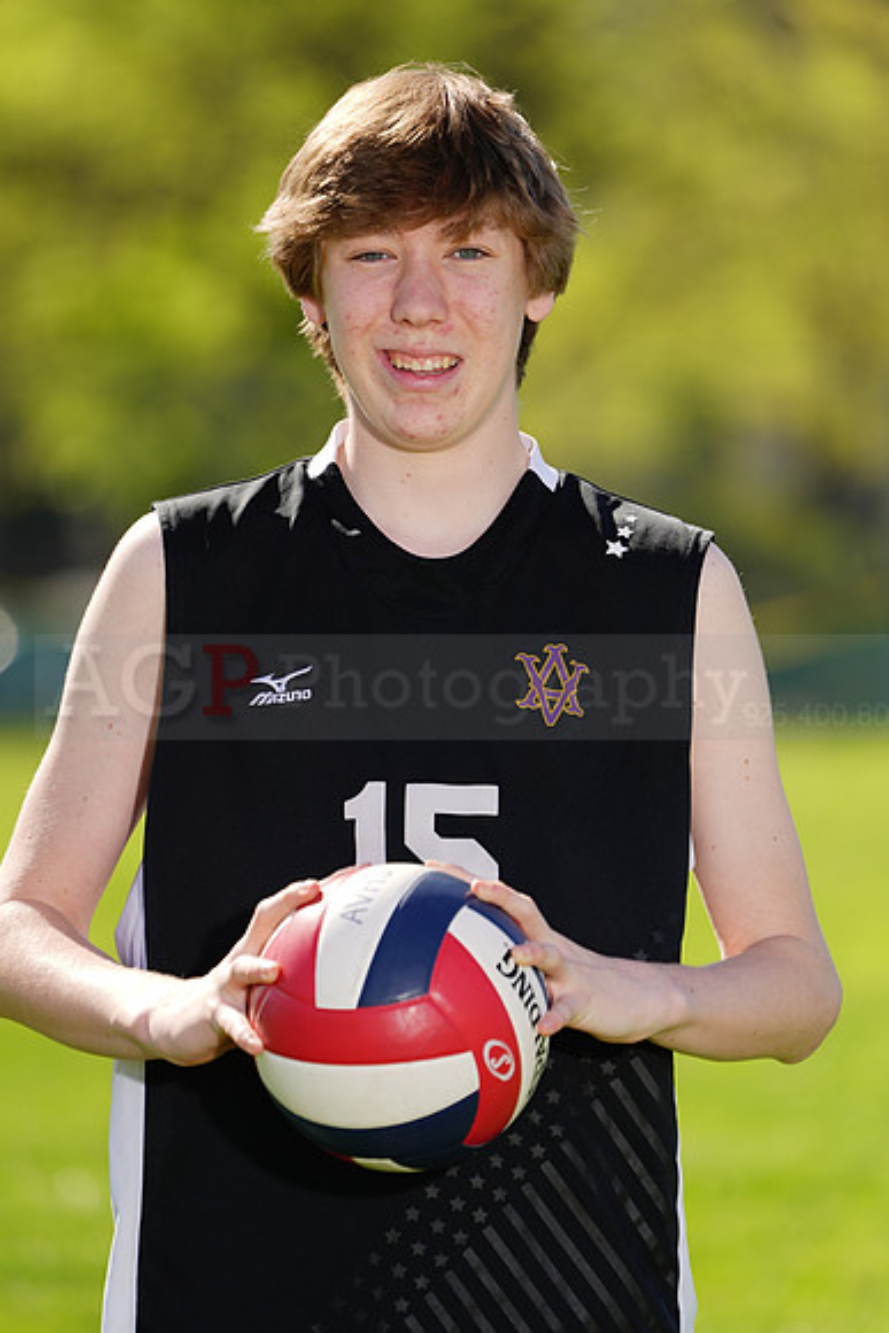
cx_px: 444
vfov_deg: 5.2
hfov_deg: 3.5
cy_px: 666
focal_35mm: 397
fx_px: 14696
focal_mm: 397
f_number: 6.3
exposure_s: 1/200
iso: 64
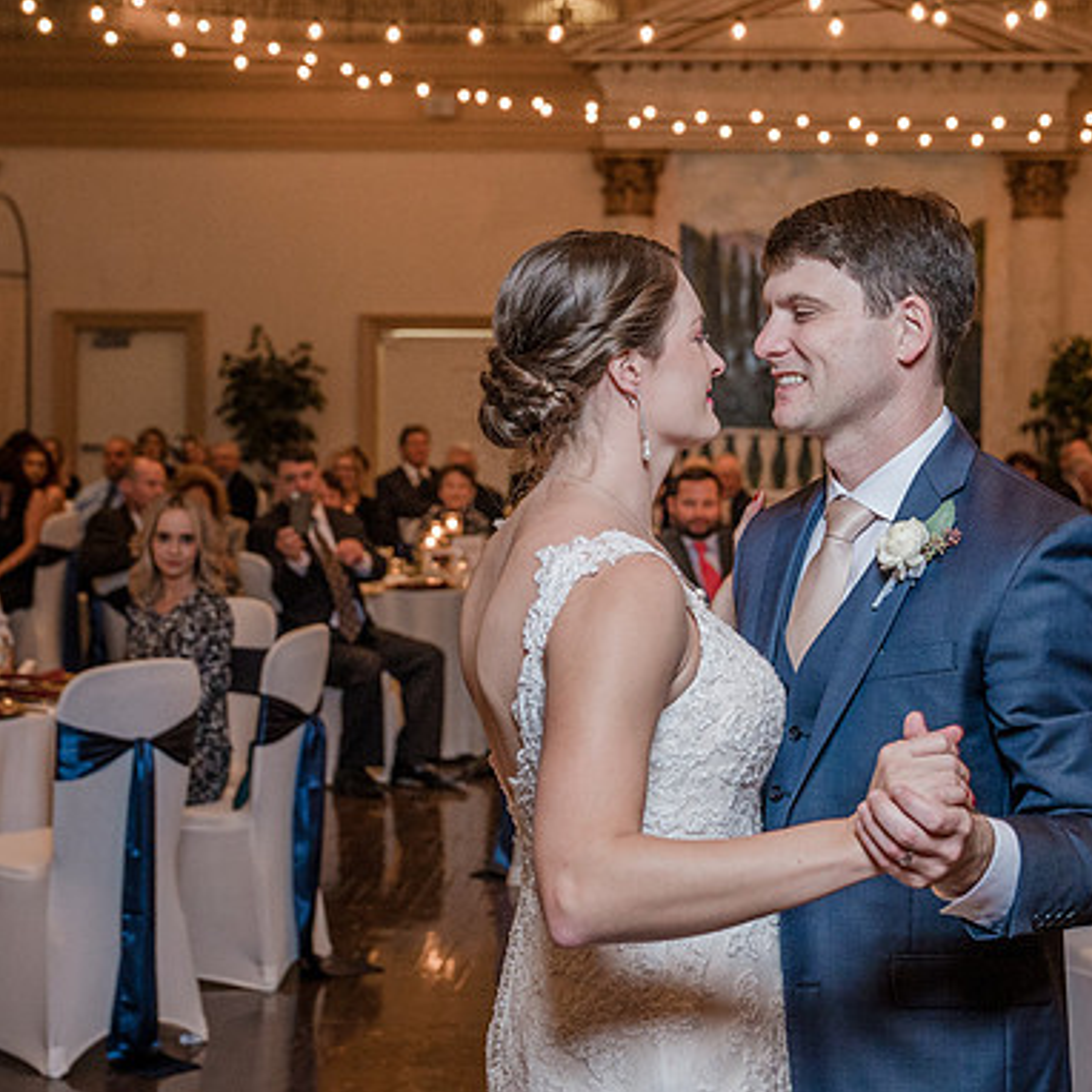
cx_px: 660
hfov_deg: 24.3
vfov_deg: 24.2
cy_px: 403
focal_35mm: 71
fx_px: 2534
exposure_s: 1/100
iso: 2000
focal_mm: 42
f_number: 4
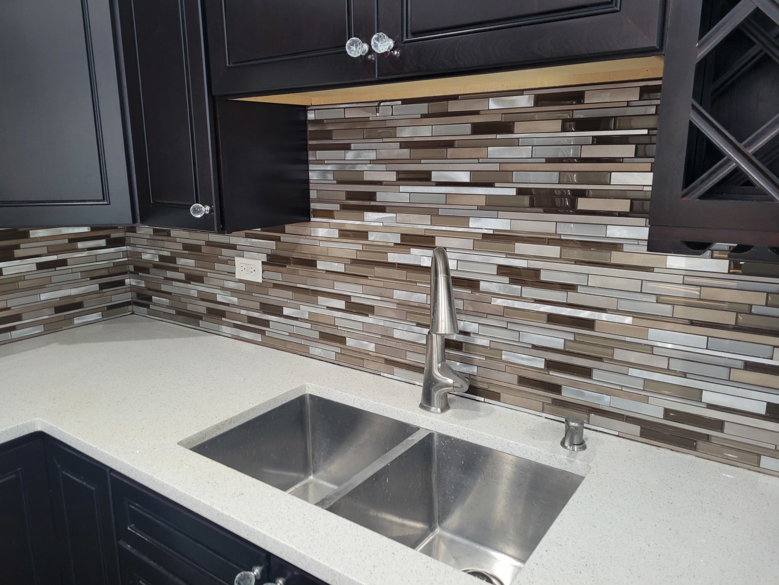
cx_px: 390
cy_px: 292
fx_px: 585
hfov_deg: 67.3
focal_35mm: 26
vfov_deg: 53.1
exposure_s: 1/40
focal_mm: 5.4
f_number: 1.8
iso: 160
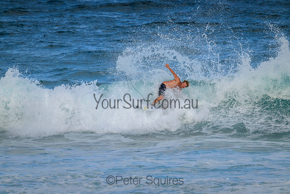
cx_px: 145
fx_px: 6446
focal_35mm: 800
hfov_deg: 2.6
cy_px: 97
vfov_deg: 1.7
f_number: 11
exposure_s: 1/1600
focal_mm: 800
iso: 1100
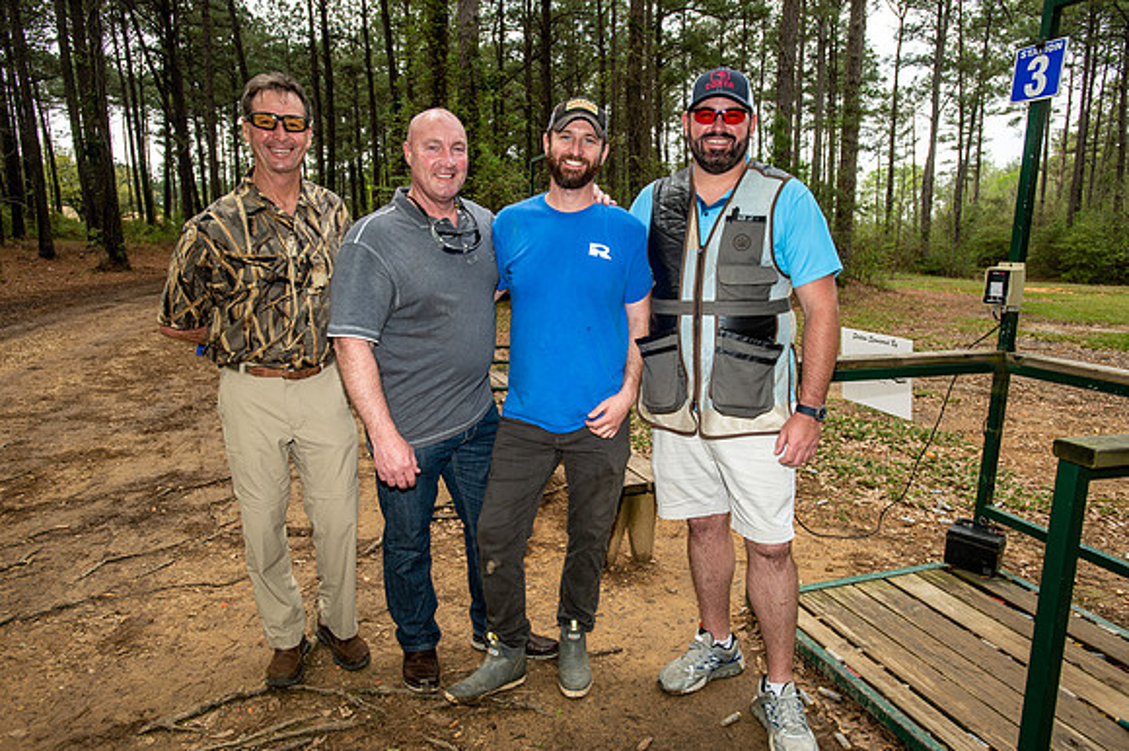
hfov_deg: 78.6
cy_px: 376
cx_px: 564
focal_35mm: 22
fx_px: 690
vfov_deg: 57.2
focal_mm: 22
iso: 125
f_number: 5
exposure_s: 1/250
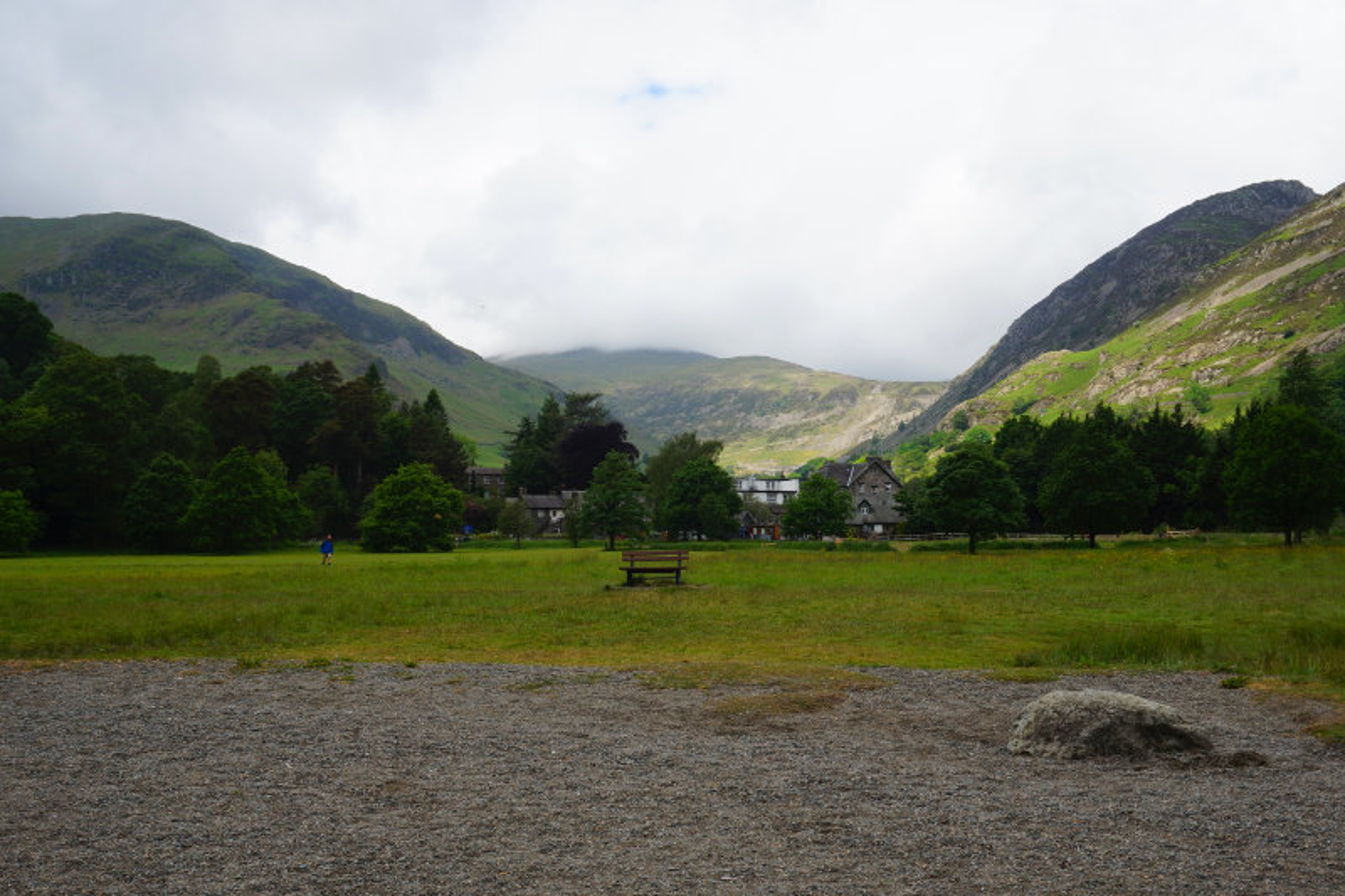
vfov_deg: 33.0
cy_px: 448
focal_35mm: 40
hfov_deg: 47.9
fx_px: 1513
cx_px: 672
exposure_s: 1/80
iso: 100
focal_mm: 27
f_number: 14
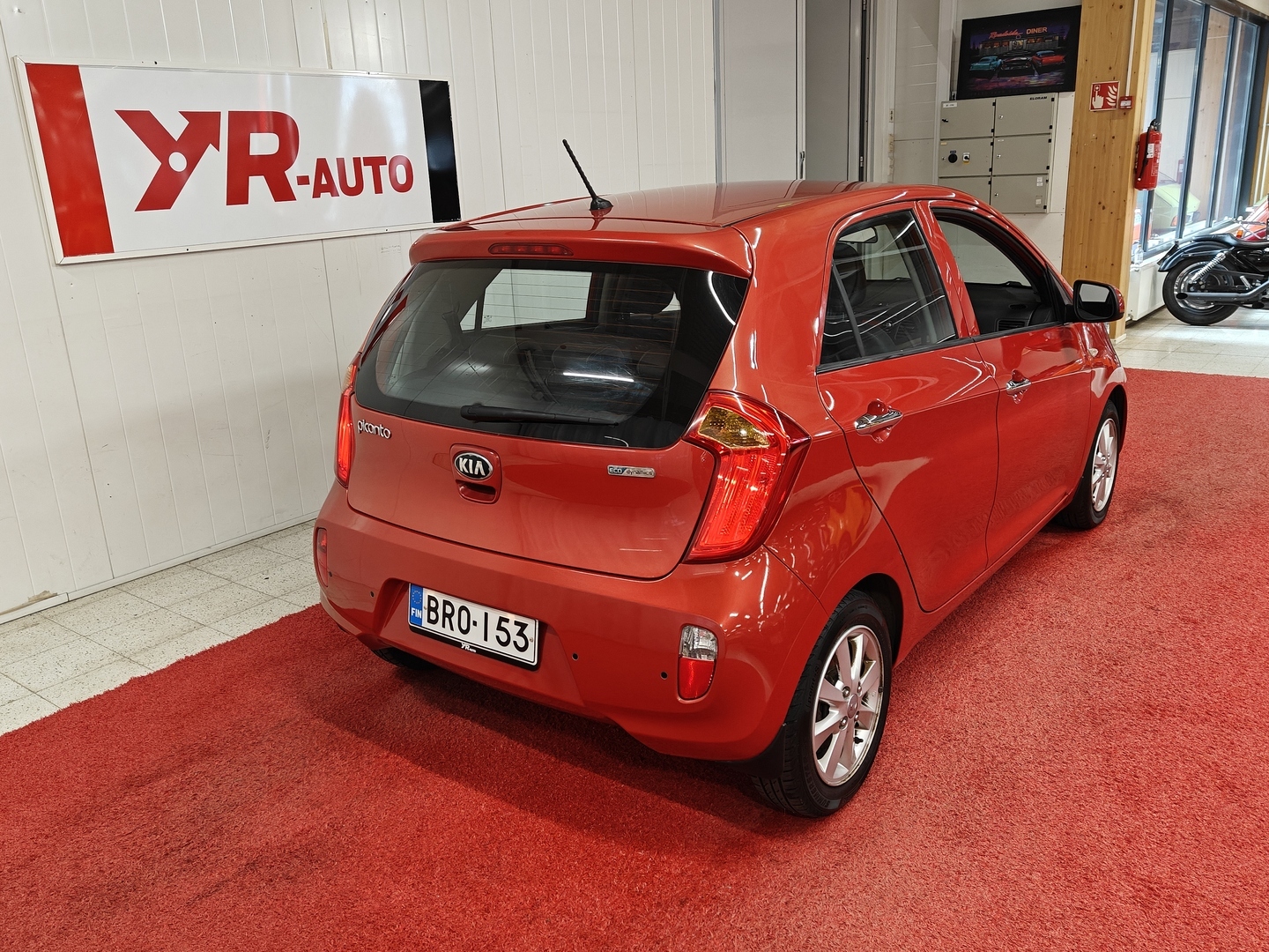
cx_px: 634
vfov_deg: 49.7
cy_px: 476
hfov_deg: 63.4
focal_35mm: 28
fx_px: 1026
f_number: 1.8
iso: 125
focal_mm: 5.59
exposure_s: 1/92
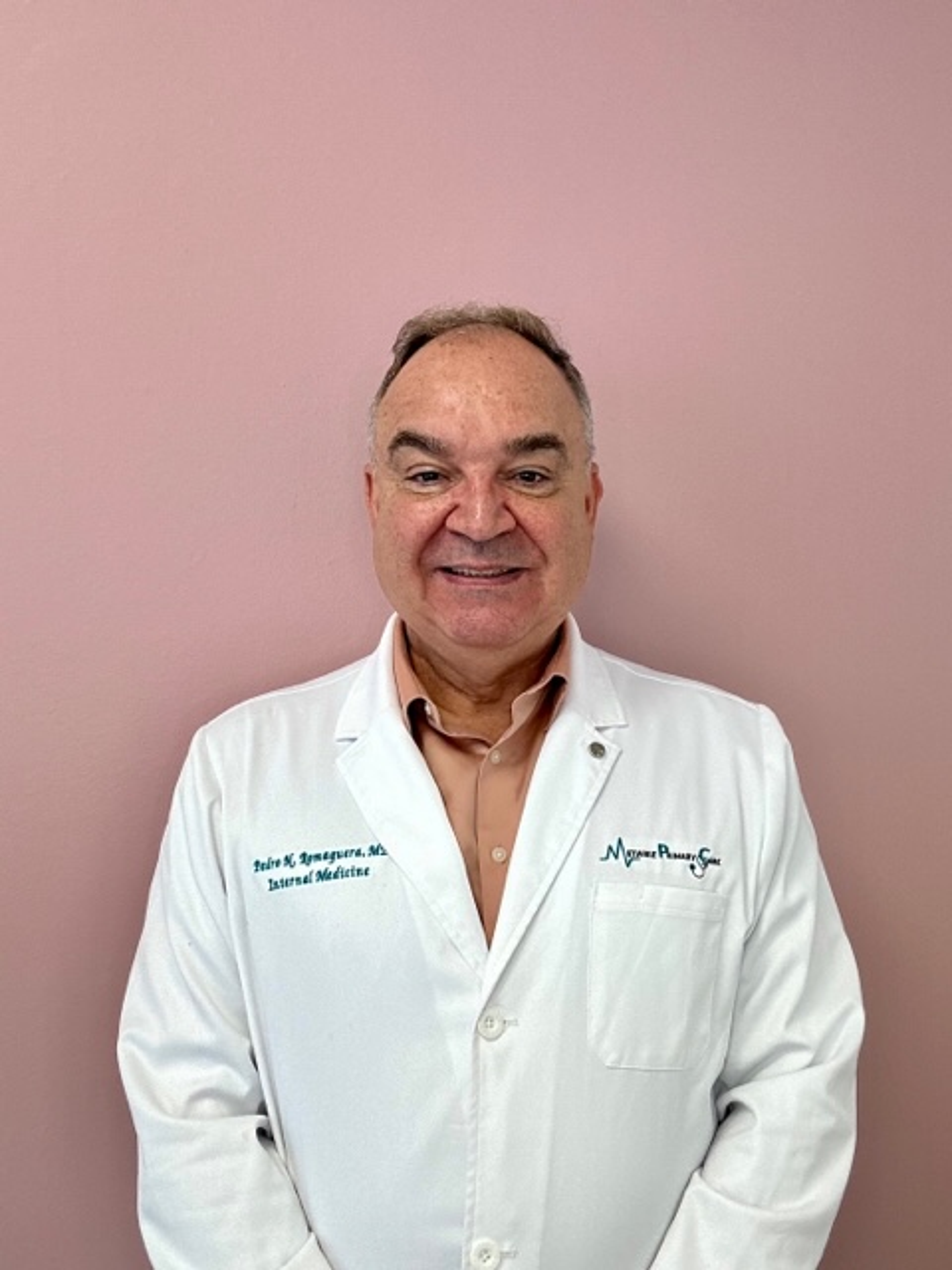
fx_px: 1100
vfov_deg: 60.0
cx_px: 476
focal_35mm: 30
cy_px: 635
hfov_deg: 46.8
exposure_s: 1/120
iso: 64
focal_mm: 2.69
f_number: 1.9
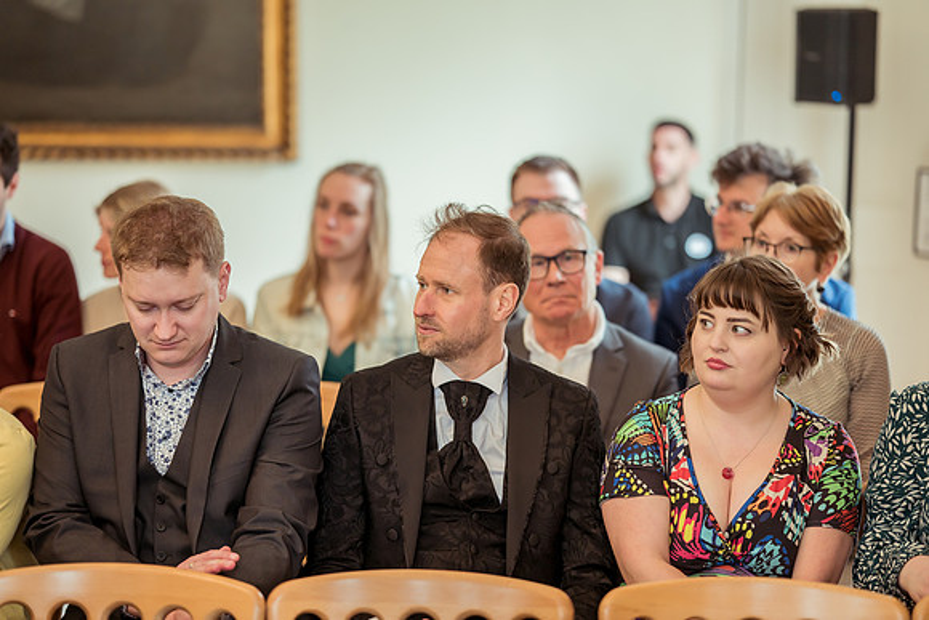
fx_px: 2197
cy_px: 310
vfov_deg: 16.1
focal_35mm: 85
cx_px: 464
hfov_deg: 23.9
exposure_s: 1/1000
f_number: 1.8
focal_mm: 85
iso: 1100
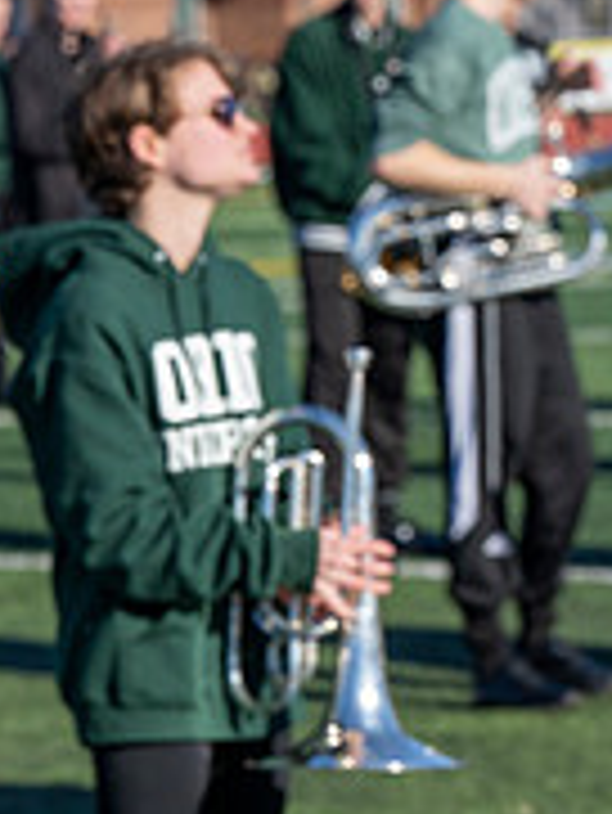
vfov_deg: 9.1
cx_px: 1143
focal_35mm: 216
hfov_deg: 6.7
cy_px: 43
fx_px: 5086
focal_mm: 70
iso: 250
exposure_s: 1/2000
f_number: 5
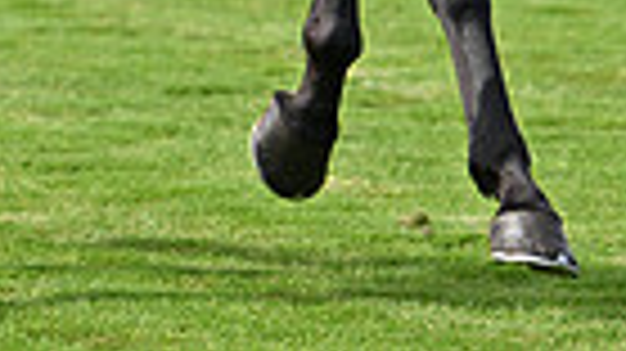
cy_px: -515
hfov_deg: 2.5
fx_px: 14516
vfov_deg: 1.4
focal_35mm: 875
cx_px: 252
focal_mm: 200
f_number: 4.5
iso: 400
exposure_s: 1/2000
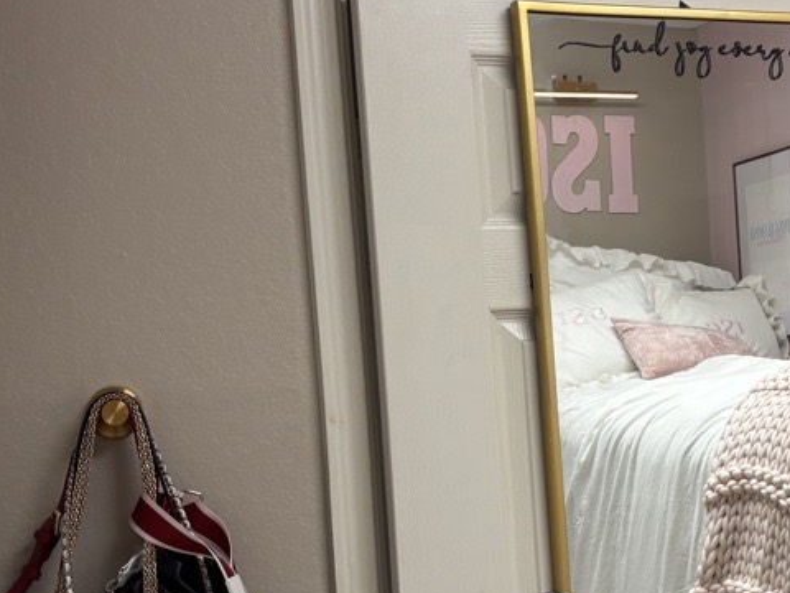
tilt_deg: +2.3
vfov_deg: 22.5
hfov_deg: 28.9
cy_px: 382
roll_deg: +5.8
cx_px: 681
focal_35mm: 65
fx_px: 1483
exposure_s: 1/60
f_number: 1.6
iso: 80
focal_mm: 5.96
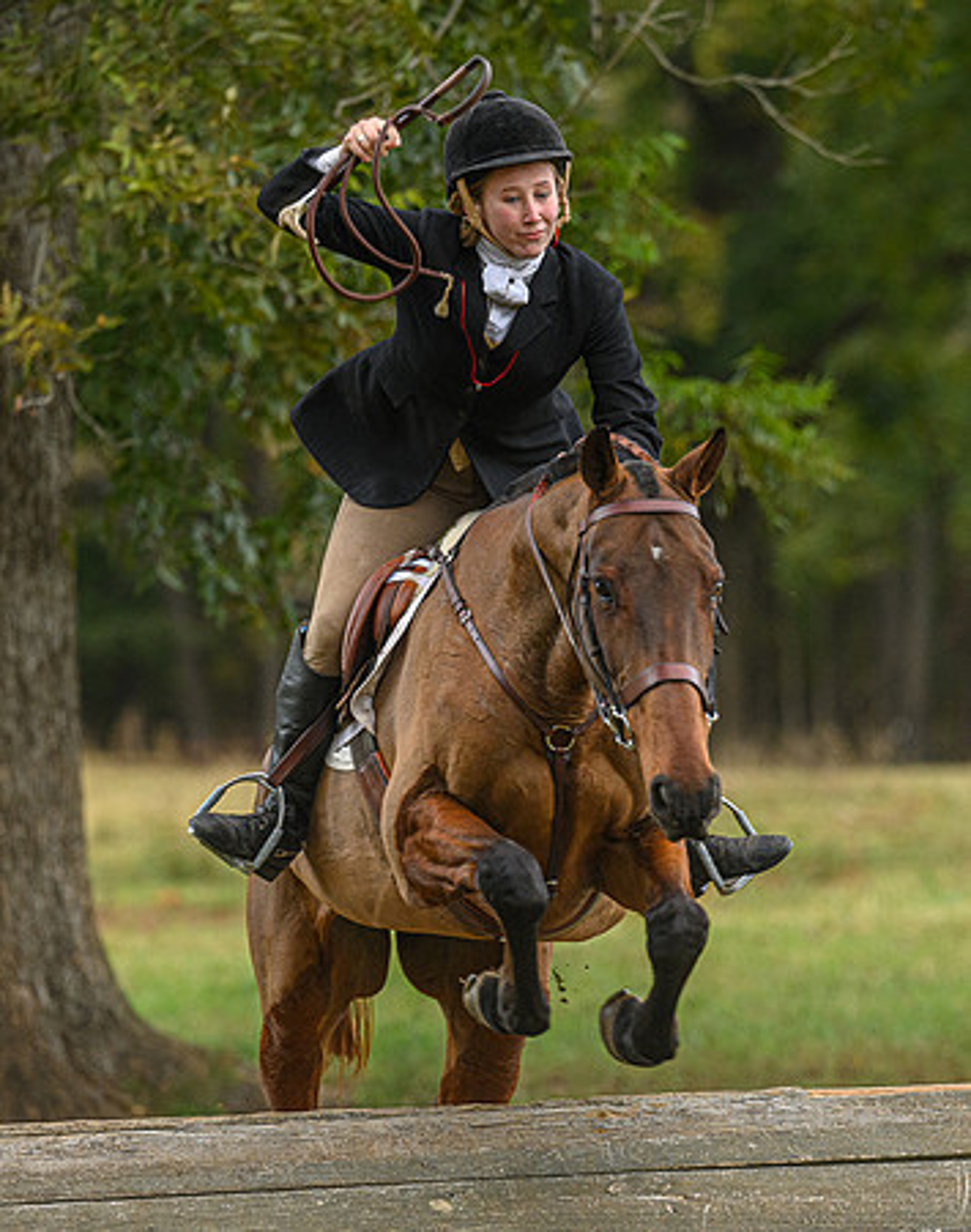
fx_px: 11429
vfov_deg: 6.2
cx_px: 611
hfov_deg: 4.9
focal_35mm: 315
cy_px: 701
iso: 800
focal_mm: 190
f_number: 3.5
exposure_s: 1/640
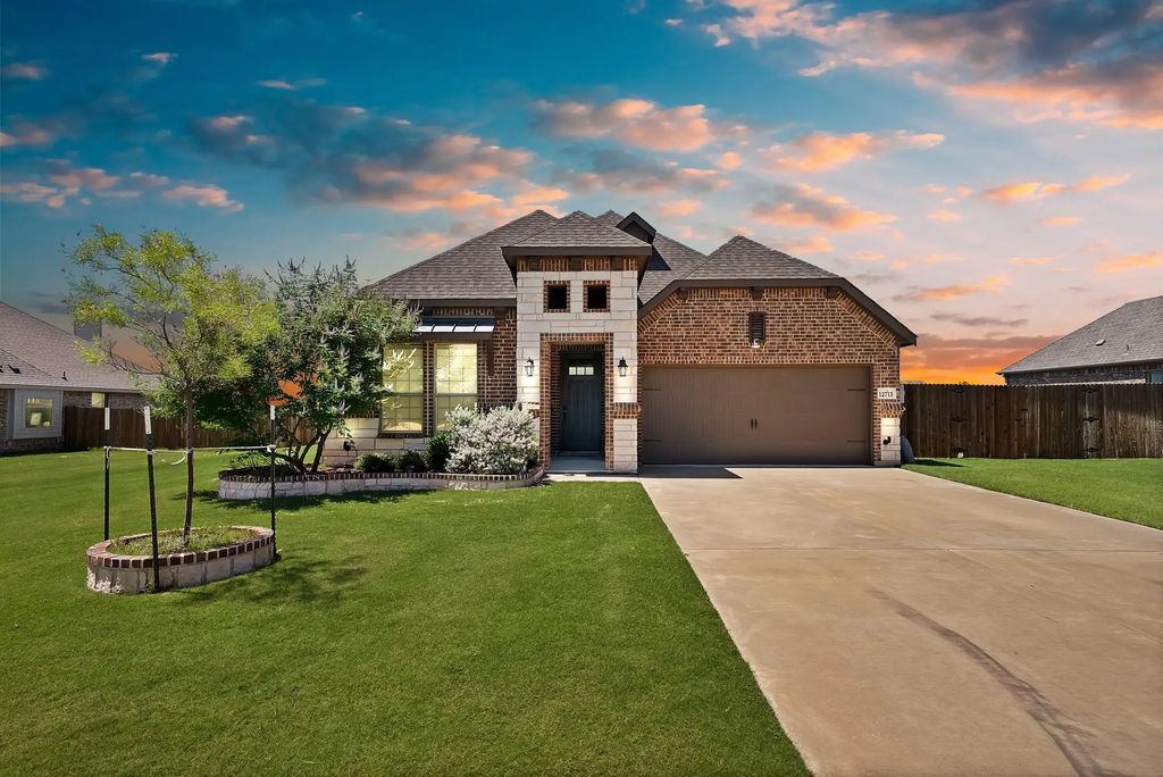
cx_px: 582
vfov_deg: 67.5
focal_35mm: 18
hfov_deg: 90.0
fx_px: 582
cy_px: 388
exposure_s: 1/160
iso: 640
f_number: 9
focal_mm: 18
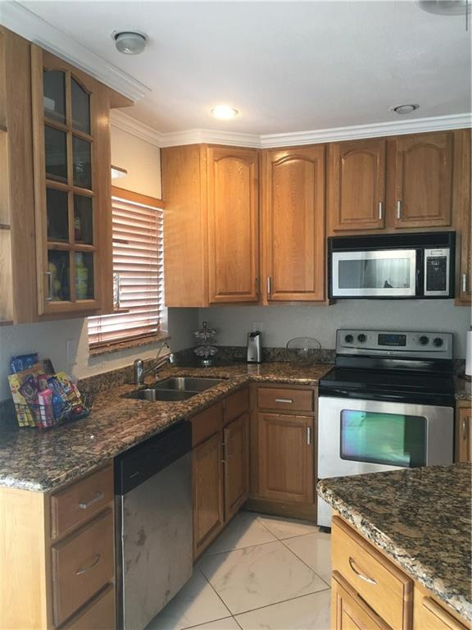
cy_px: 315
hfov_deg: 48.2
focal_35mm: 29
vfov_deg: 61.7
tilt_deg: -2.8
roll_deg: -0.2
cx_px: 236
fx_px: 527
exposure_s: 1/33
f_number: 2.2
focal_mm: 4.15
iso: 125
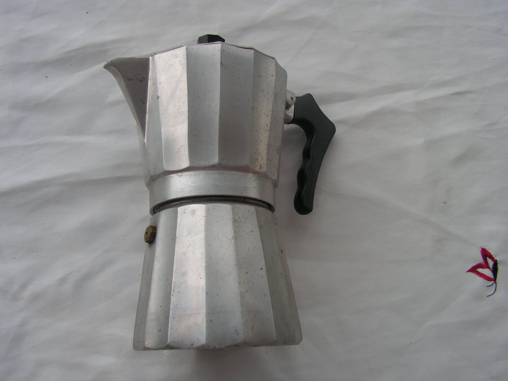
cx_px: 254
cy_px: 190
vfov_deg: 39.7
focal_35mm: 36
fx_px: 528
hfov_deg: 51.4
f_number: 3.2
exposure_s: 1/200
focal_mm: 6
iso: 64
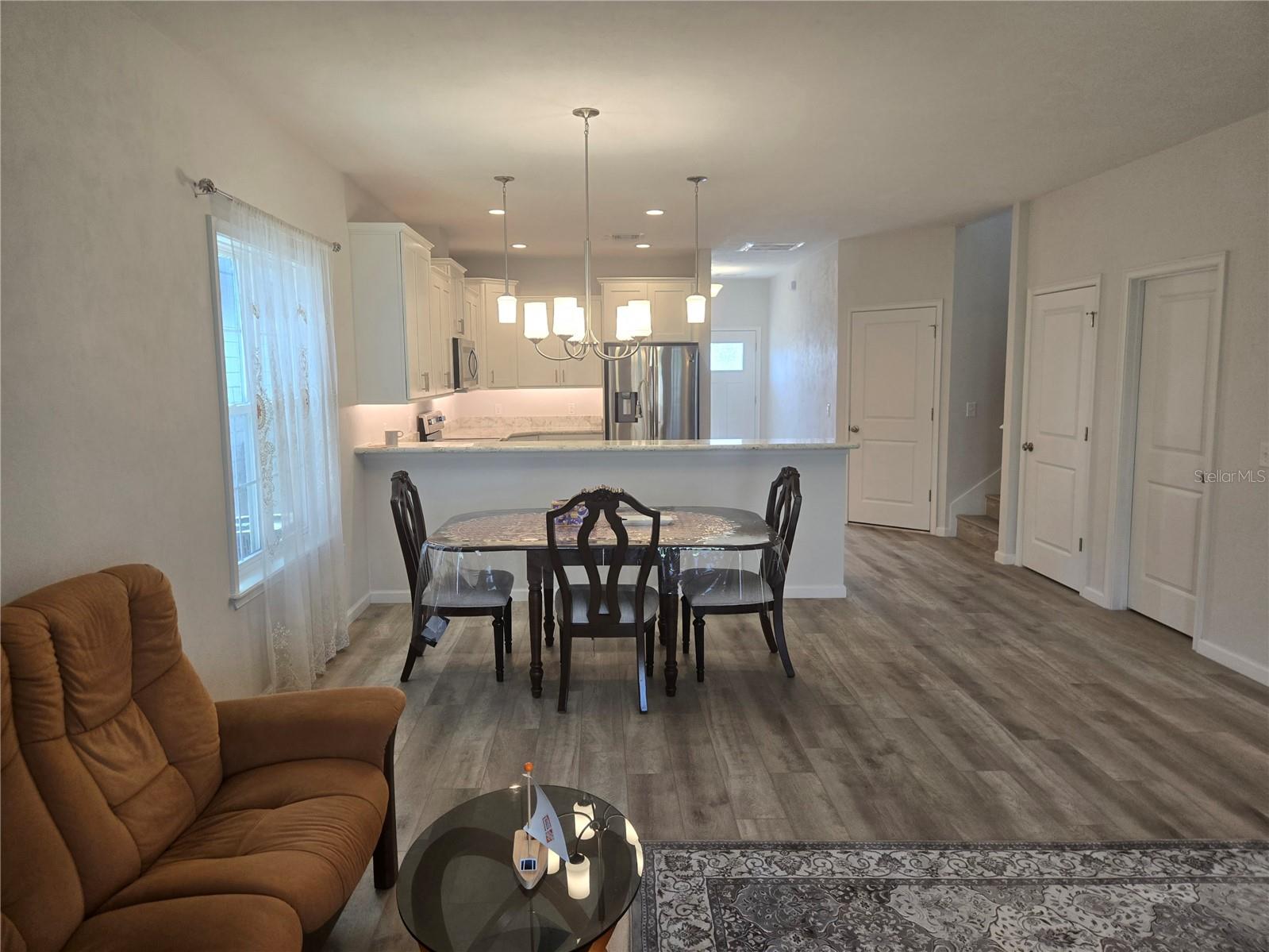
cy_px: 476
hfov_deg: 73.9
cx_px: 634
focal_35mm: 23
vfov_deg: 58.9
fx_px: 843
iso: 125
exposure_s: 1/120
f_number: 1.8
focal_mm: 5.4
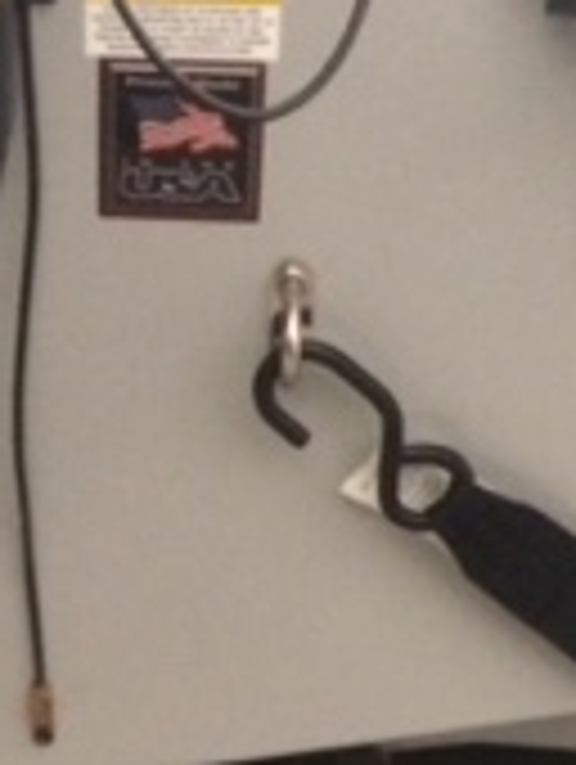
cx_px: 158
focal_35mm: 109
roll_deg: -1.4
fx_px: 2412
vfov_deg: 17.5
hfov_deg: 13.6
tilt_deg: -17.3
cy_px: 819
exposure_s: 1/15
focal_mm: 4.15
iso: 500
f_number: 2.2
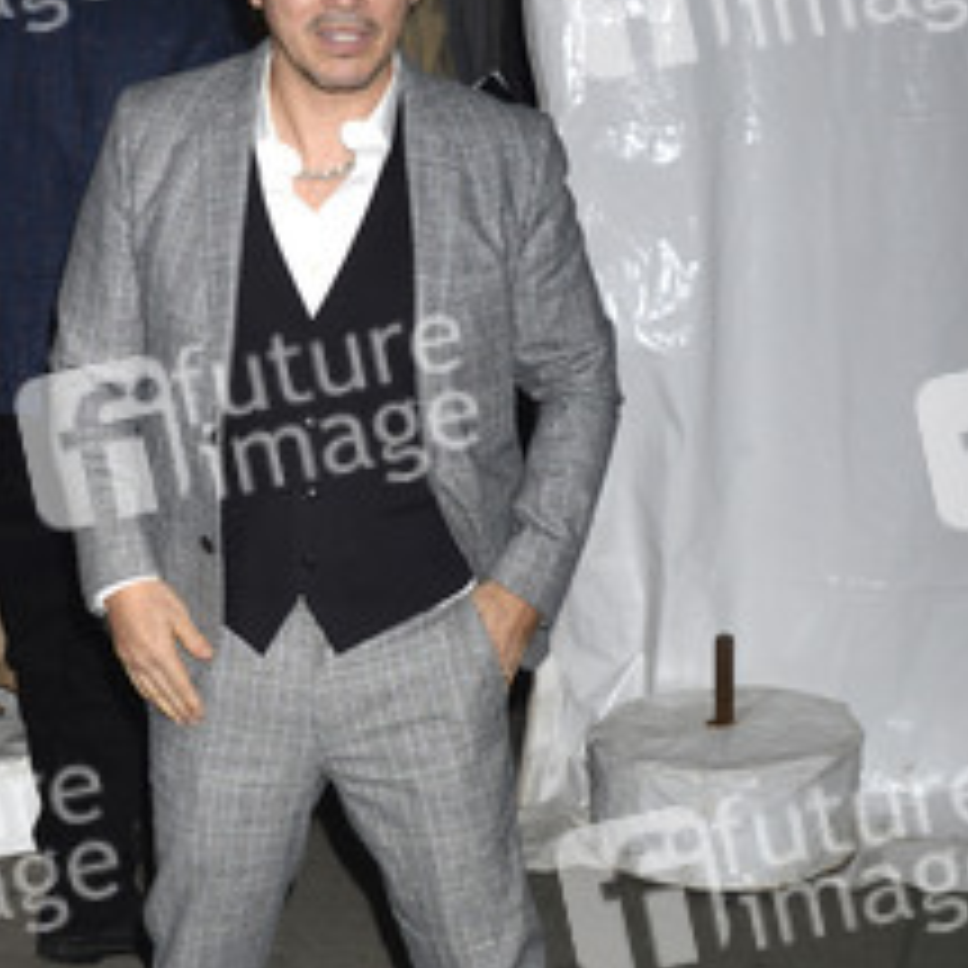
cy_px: 648
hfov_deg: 21.9
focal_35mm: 79
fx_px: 2499
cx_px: 380
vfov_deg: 21.8
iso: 800
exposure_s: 1/250
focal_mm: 50
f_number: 5.6
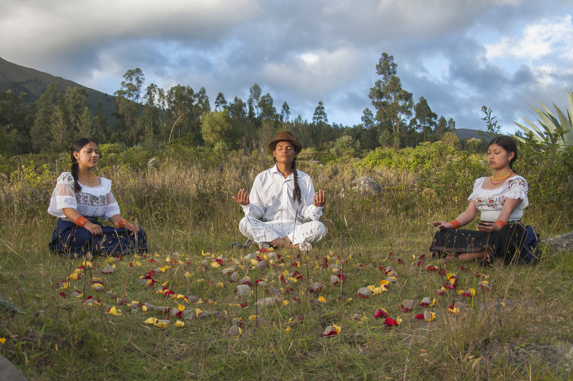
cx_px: 286
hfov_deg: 49.6
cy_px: 190
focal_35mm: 39
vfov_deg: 34.1
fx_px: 620
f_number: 6.3
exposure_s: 1/320
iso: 200
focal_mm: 26
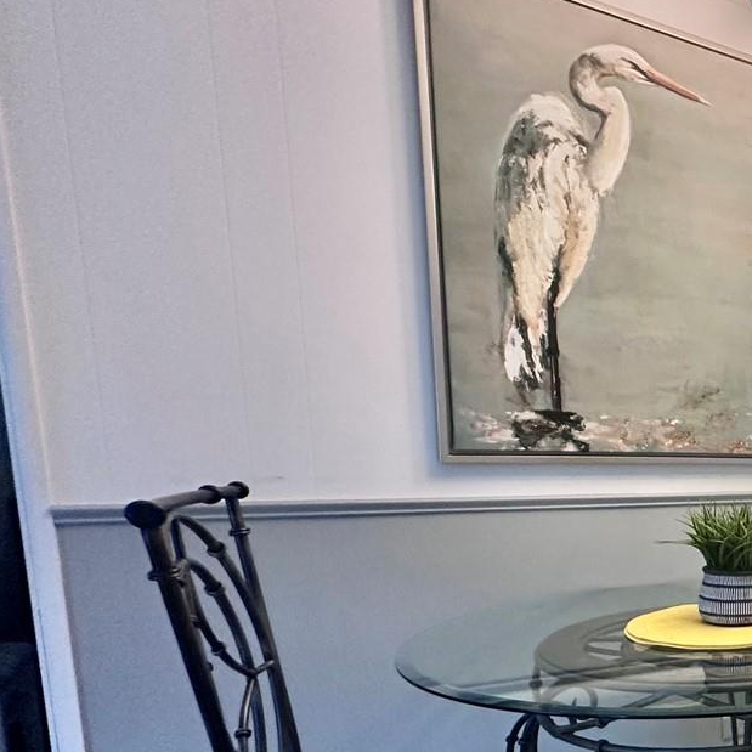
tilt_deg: -8.7
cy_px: 558
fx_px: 786
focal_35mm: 32
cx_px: 929
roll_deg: -1.8
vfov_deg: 49.2
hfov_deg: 37.1
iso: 250
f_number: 2.2
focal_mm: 2.22
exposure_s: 1/120
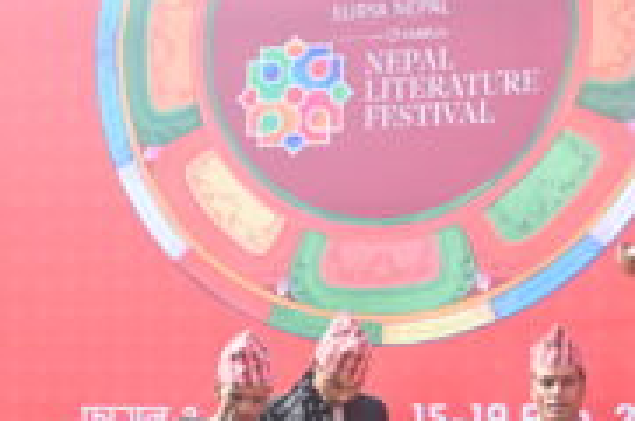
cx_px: 25
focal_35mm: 120
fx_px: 2120
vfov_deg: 11.2
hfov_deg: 16.7
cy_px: 426
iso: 250
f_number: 4.8
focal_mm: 29
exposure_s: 1/250
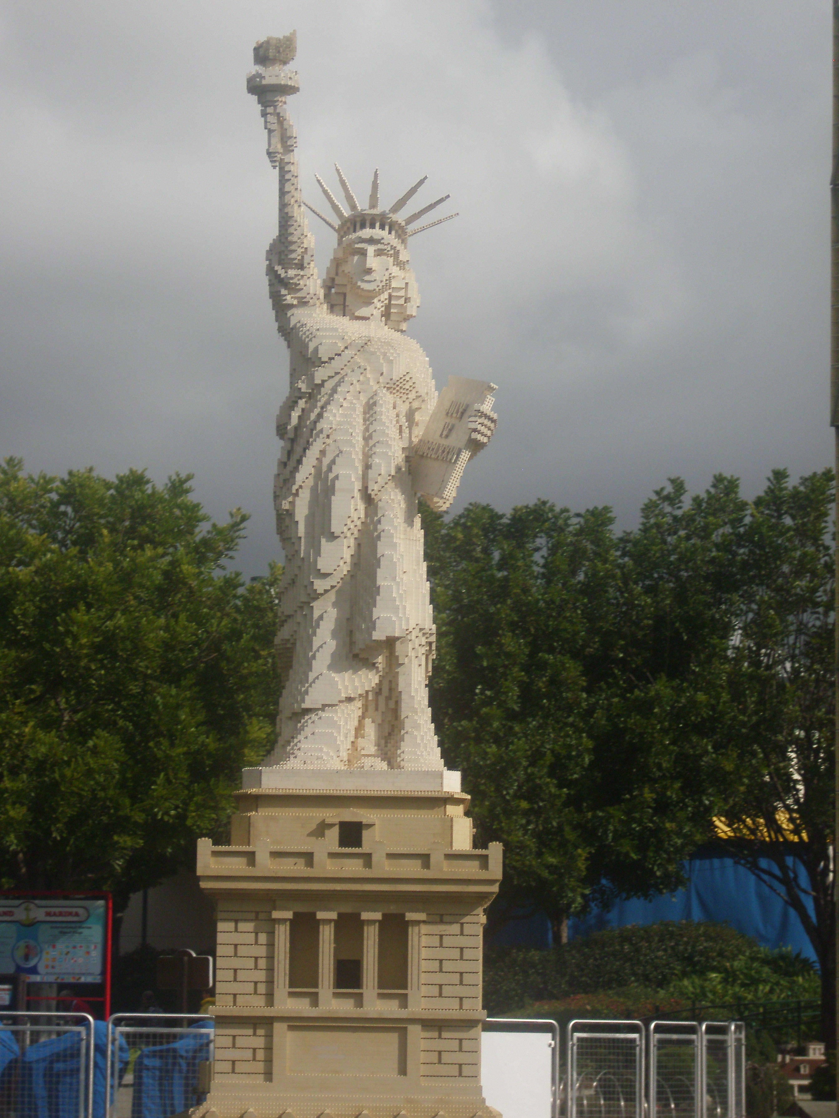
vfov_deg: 17.3
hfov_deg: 13.0
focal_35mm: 114
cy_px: 559
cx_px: 420
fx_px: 3684
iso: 125
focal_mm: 18.9
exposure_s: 1/169
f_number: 14.1
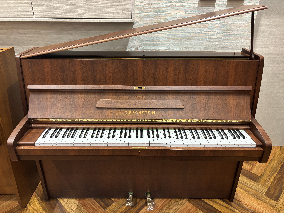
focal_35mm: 26
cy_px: 106
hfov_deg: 67.3
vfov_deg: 53.1
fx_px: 213
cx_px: 142
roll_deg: -0.5
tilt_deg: -26.5
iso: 125
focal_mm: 5.96
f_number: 1.6
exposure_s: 1/99
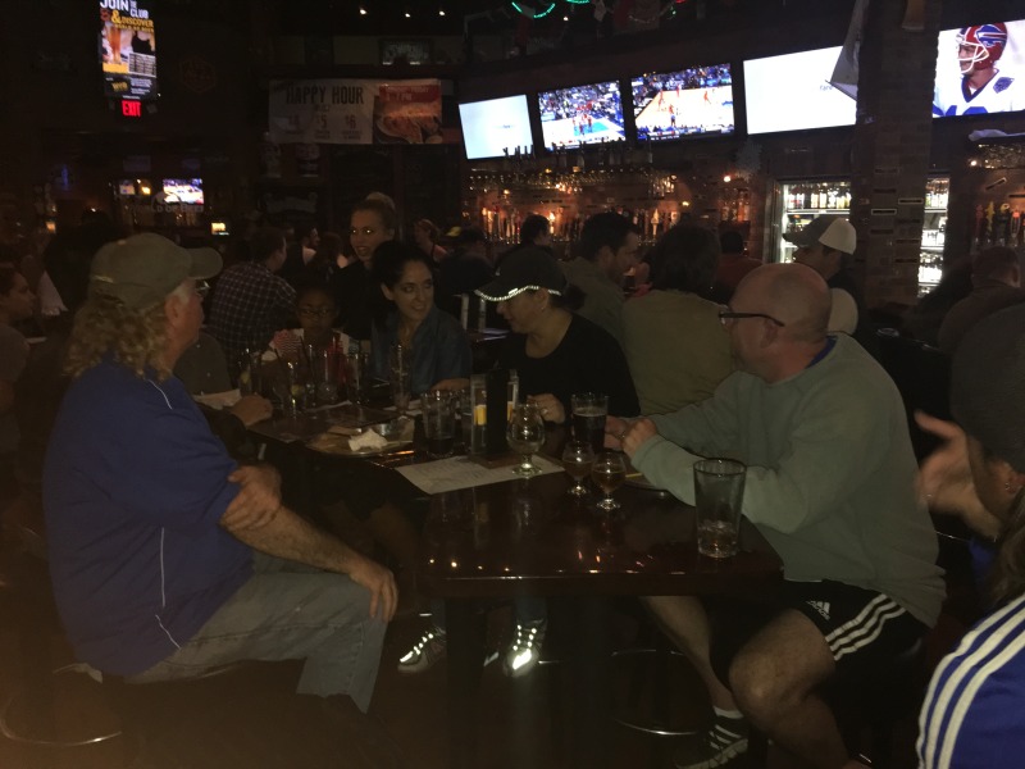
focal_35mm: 29
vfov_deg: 48.2
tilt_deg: -10.3
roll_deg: +1.0
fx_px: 859
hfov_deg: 61.7
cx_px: 512
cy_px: 384
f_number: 2.2
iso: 200
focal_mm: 4.15
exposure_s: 1/16
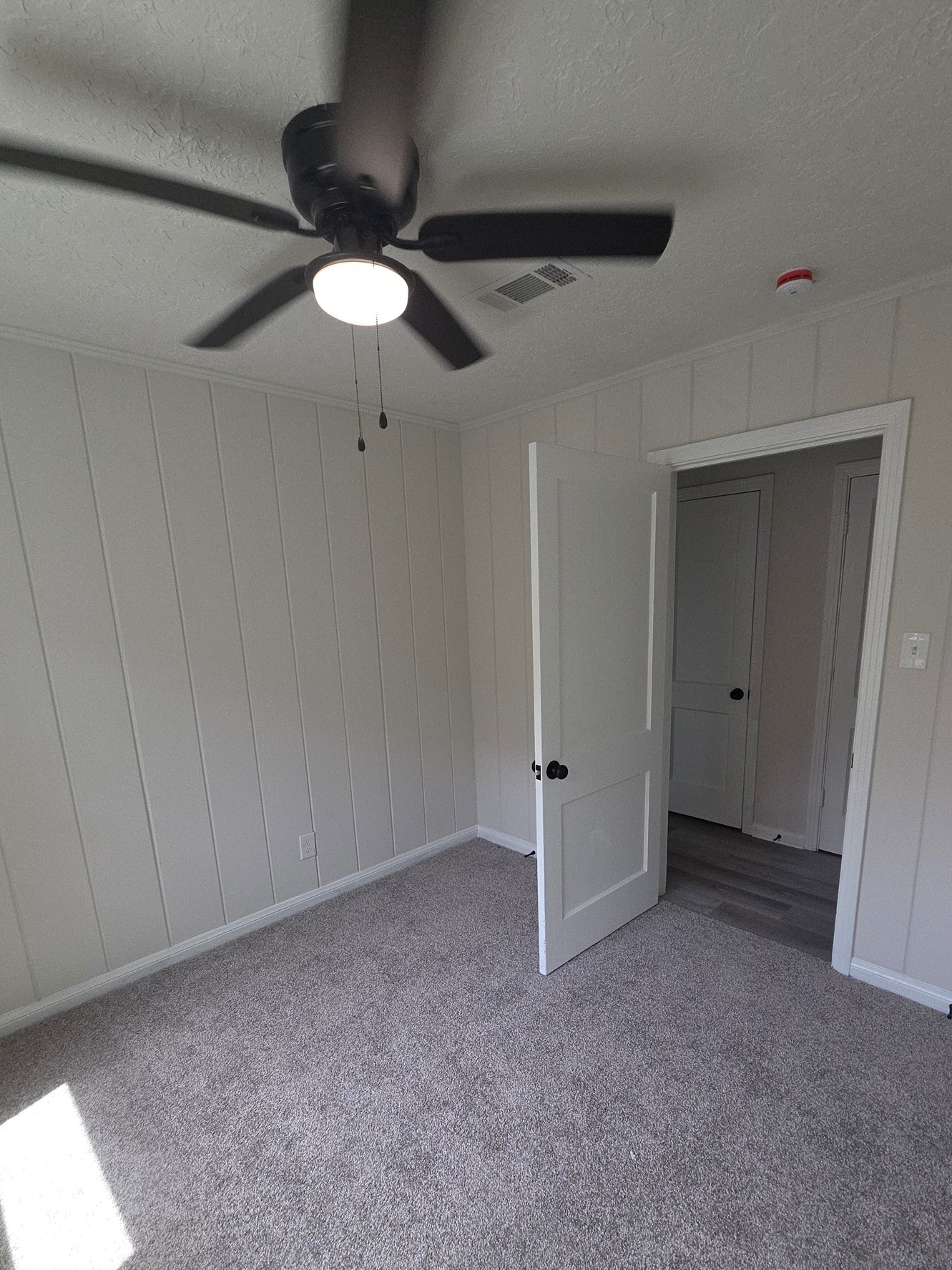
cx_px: 491
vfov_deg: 97.4
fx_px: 550
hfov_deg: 81.7
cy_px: 731
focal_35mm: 15
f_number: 2.2
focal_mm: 2.2
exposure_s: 1/120
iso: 80
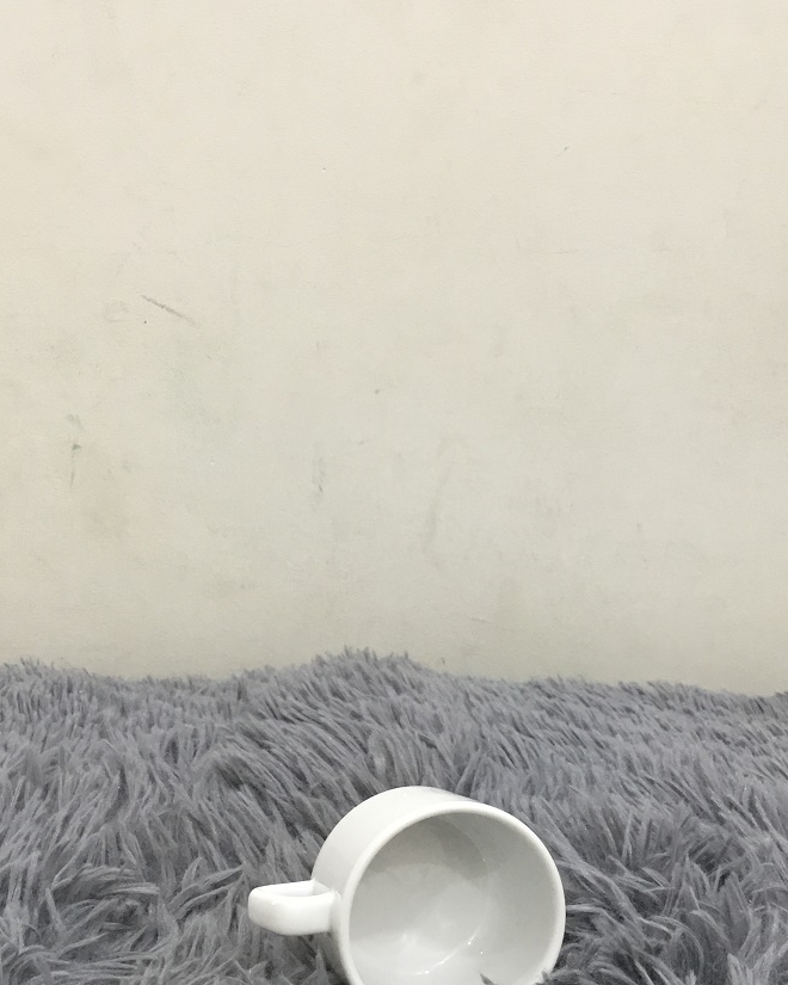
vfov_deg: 41.7
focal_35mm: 44
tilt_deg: -16.5
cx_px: 425
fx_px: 1283
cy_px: 621
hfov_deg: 34.1
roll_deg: +1.0
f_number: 2.4
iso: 100
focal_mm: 3.3
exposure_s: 1/33
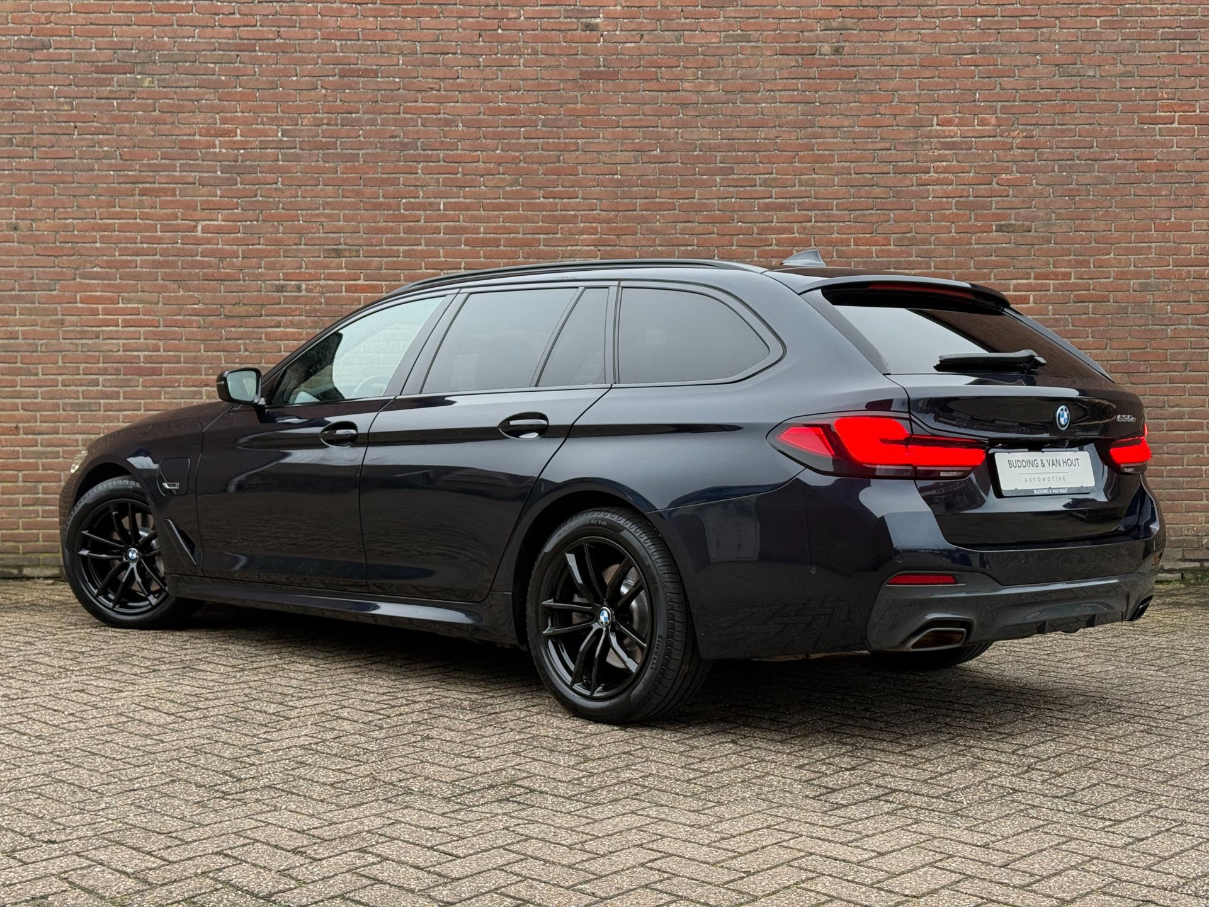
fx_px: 1676
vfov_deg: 30.3
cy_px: 454
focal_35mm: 48
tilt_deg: -2.4
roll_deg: +0.3
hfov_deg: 39.7
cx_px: 604
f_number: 1.78
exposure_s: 1/51
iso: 100
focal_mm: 6.76
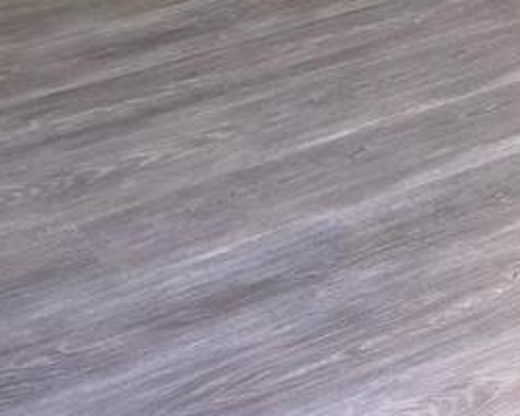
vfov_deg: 10.2
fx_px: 2000
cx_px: 645
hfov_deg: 14.3
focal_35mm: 130
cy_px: -613
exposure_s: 1/180
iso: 160
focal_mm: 5.4
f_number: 1.8
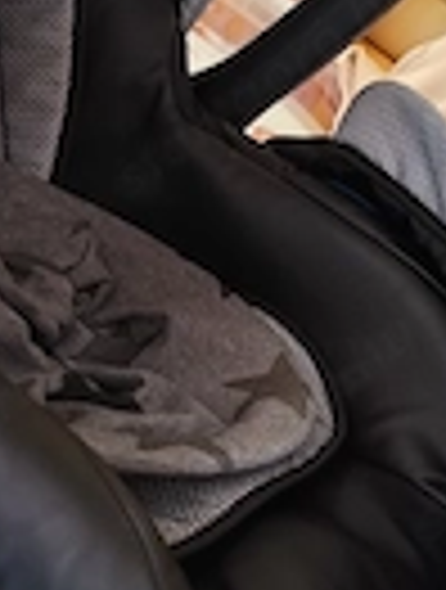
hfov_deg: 21.0
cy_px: 158
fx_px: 1197
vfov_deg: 27.4
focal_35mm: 70
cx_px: 144
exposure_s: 1/25
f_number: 1.65
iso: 500
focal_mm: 6.14
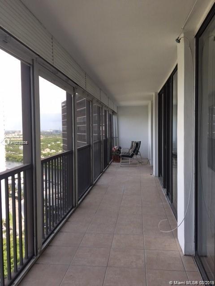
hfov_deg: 48.2
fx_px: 240
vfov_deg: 61.7
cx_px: 108
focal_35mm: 29
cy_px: 143
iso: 25
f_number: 2.2
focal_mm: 4.15
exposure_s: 1/343
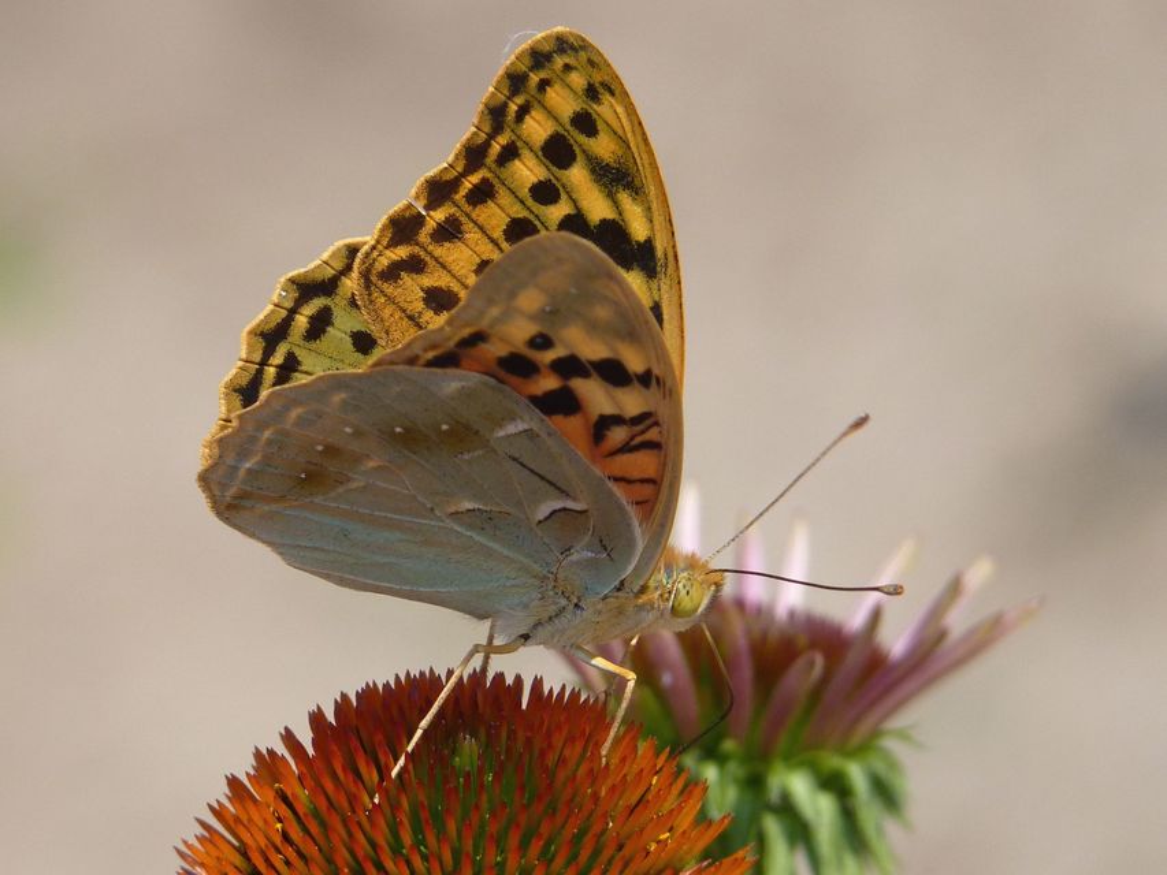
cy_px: 438
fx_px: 9879
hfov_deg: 6.8
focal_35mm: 293
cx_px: 584
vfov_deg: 5.1
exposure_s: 1/400
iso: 160
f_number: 4
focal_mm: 52.1
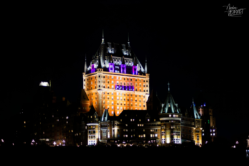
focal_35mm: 123
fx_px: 851
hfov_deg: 16.7
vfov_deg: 11.1
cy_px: 83
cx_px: 124
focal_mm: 82
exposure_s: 1/50
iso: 12800
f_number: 4
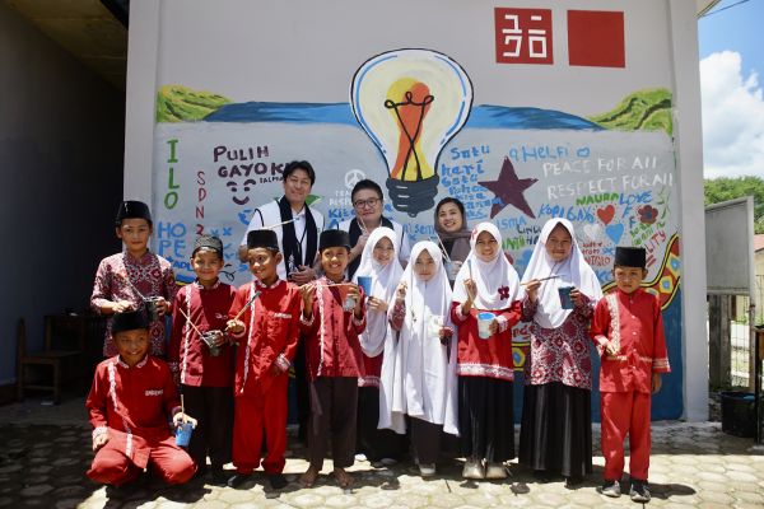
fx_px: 509
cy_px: 254
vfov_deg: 53.1
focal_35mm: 24
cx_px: 382
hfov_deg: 73.7
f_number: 4
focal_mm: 24
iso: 160
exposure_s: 1/800
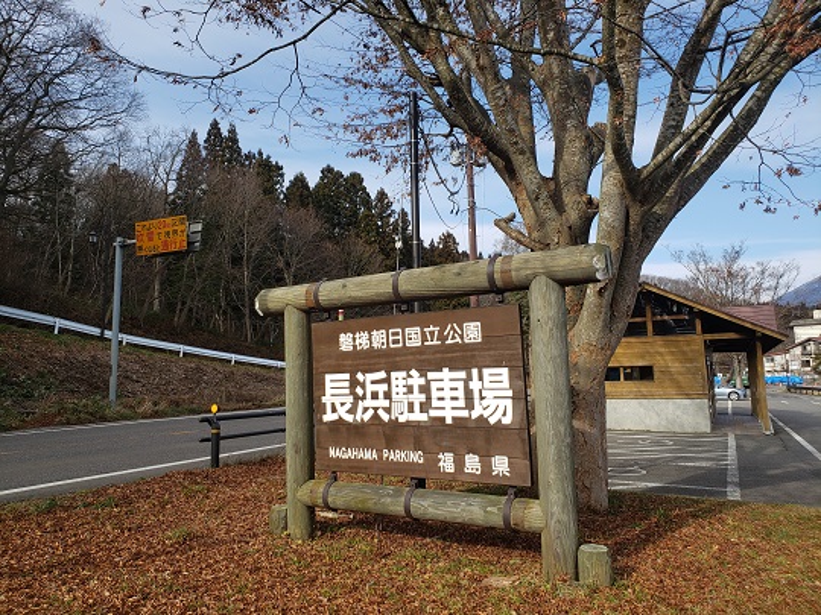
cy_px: 308
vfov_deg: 53.1
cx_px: 410
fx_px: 617
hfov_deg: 67.3
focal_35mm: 26
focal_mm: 4.3
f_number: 2.4
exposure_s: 1/882
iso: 50
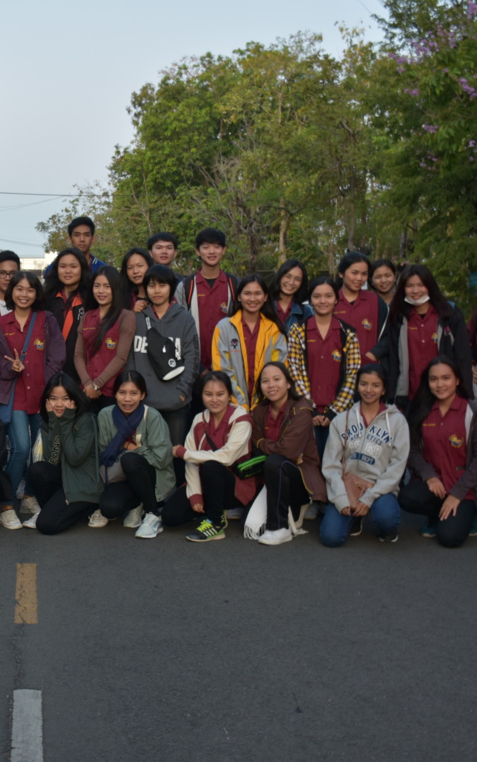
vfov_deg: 43.5
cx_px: 25
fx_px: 956
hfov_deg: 26.8
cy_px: 381
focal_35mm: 46
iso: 200
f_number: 3.5
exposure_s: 1/6
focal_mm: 20
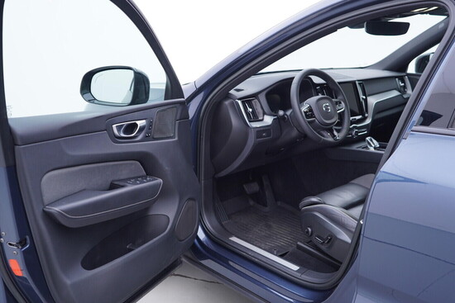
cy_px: 152
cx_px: 228
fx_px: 455
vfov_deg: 36.9
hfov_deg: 53.1
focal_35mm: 36
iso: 125
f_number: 2.8
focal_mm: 24
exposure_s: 1/40
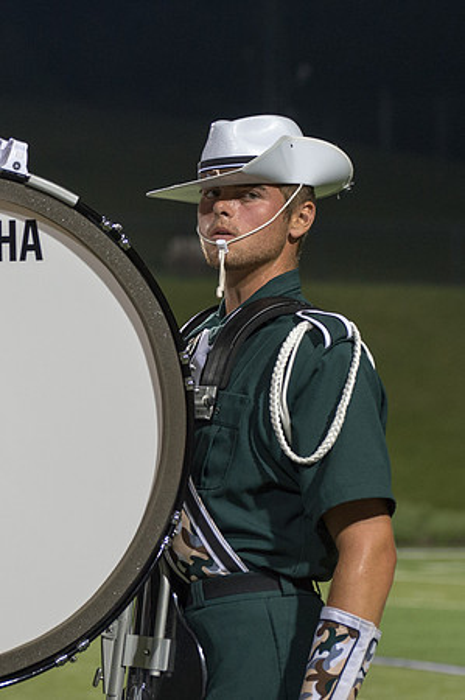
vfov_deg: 8.9
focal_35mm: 231
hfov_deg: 5.9
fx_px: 4482
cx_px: 195
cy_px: 230
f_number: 4.8
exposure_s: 1/160
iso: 1600
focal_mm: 112
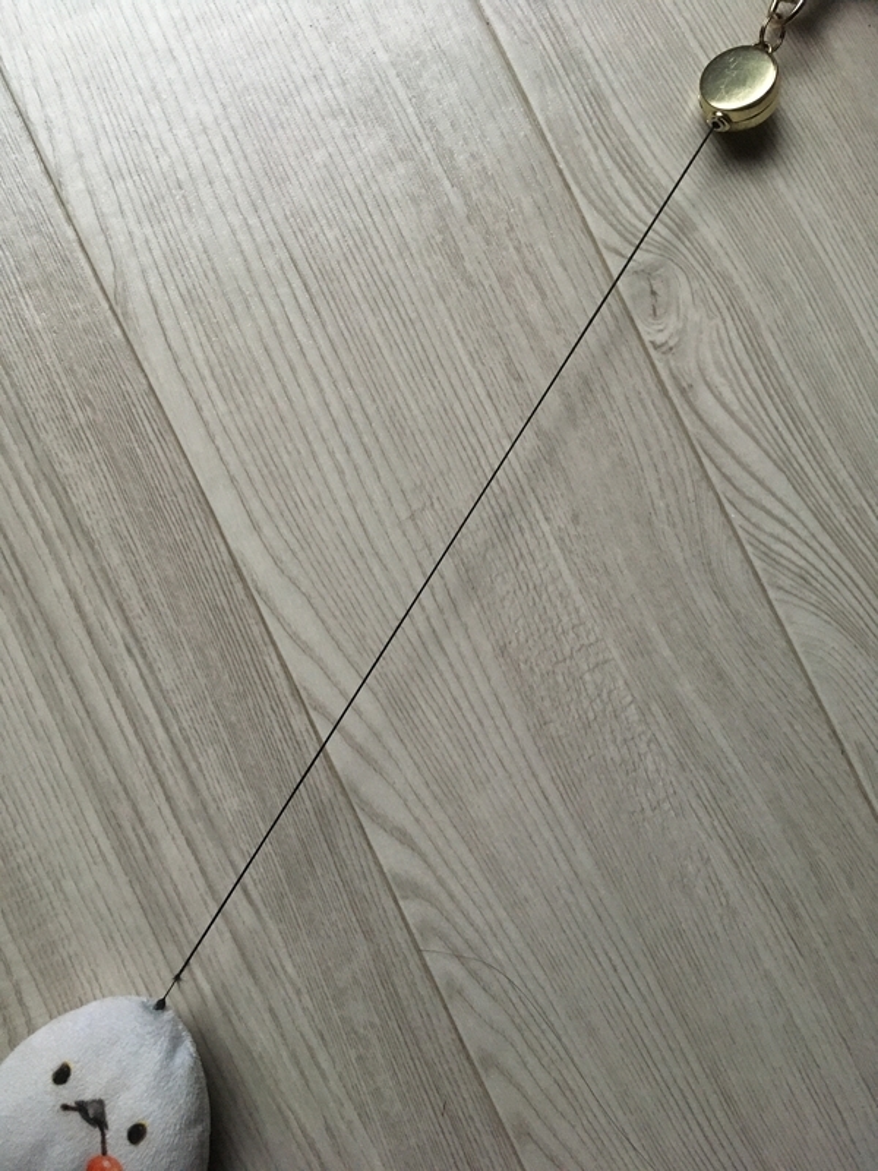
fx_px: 981
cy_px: 586
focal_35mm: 29
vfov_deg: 61.7
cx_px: 439
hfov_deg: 48.2
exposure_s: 1/30
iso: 160
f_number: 2.2
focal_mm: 4.15
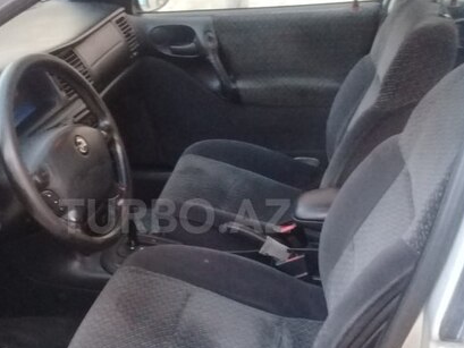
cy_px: 216
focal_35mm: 50
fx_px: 670
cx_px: 175
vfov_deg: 29.0
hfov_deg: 37.9
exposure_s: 1/17
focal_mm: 3.3
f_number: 2.2
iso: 400
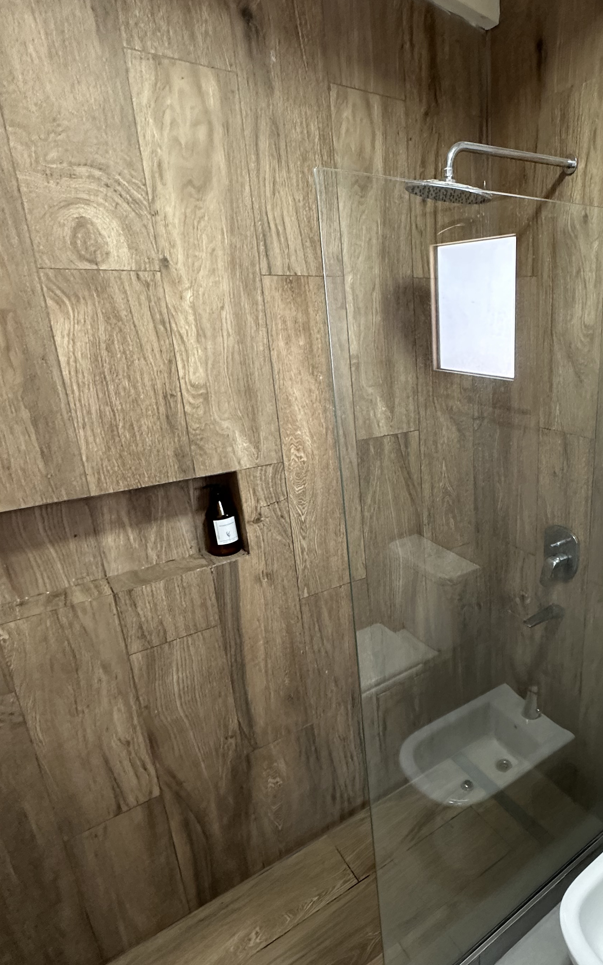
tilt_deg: -17.3
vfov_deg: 79.6
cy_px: 494
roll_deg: +0.3
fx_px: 578
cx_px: 471
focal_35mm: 22
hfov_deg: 52.0
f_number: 2.2
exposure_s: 1/60
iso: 320
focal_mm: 2.22
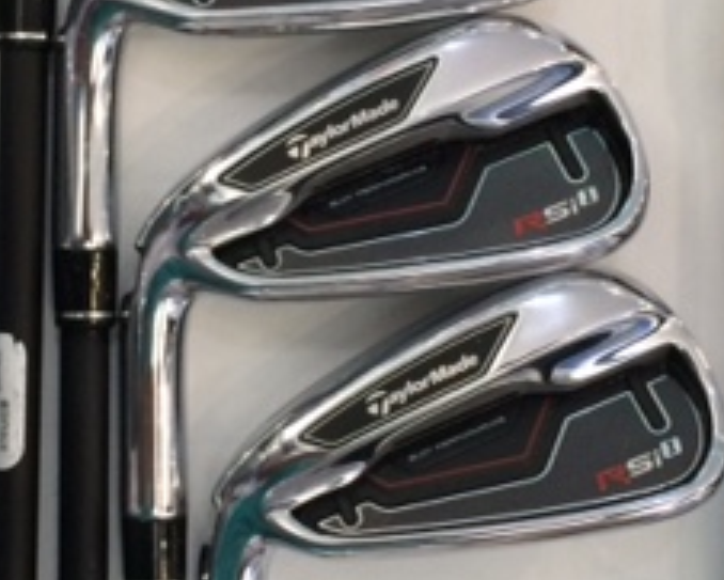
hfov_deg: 23.8
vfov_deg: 19.2
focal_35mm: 80
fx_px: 1715
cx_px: 259
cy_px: 240
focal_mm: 4.15
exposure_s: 1/33
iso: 80
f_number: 2.2
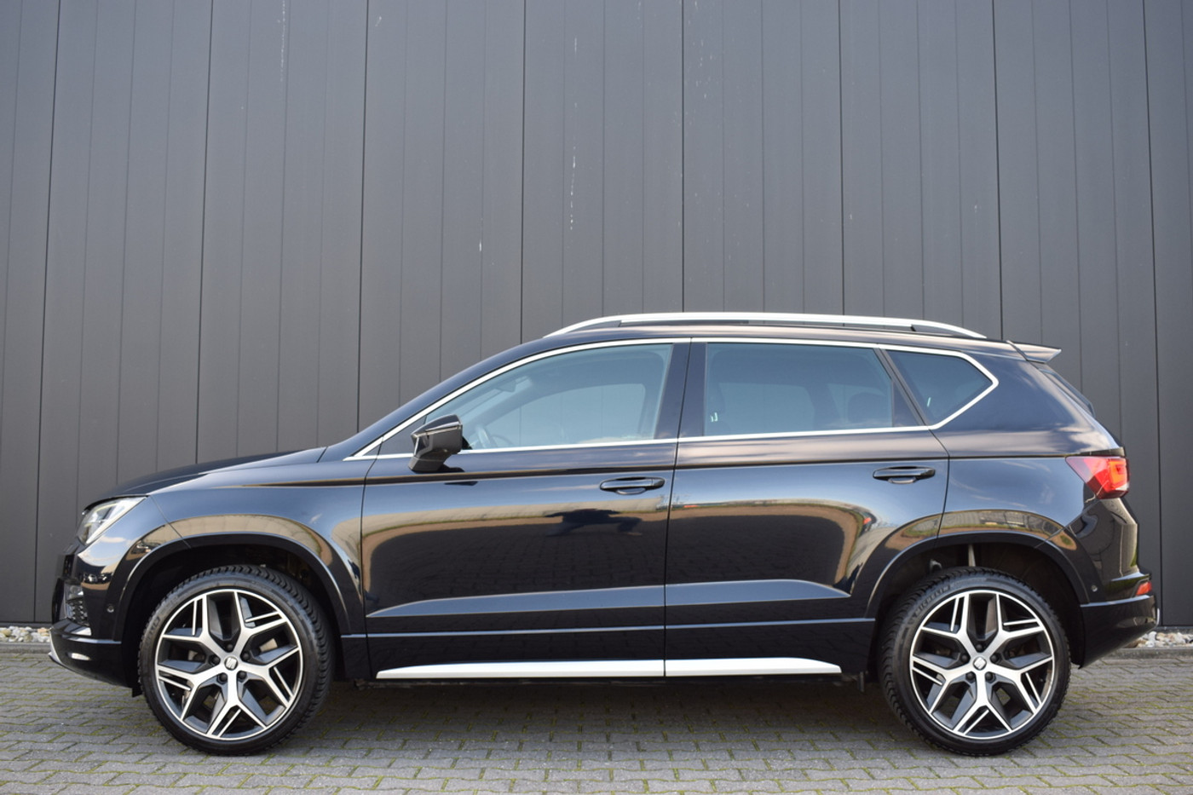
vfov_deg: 38.4
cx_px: 596
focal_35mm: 34
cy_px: 398
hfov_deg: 55.1
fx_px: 1143
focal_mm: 23
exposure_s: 1/125
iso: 400
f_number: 5.6
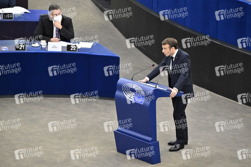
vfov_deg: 4.3
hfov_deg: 6.4
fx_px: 2229
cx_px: 126
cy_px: 84
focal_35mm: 320
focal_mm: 320
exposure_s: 1/250
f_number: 6.3
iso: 4000
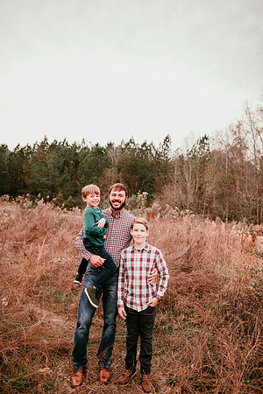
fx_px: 263
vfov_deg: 73.7
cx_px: 132
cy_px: 197
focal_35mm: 24
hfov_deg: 53.1
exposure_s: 1/160
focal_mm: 24
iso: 100
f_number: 2.2
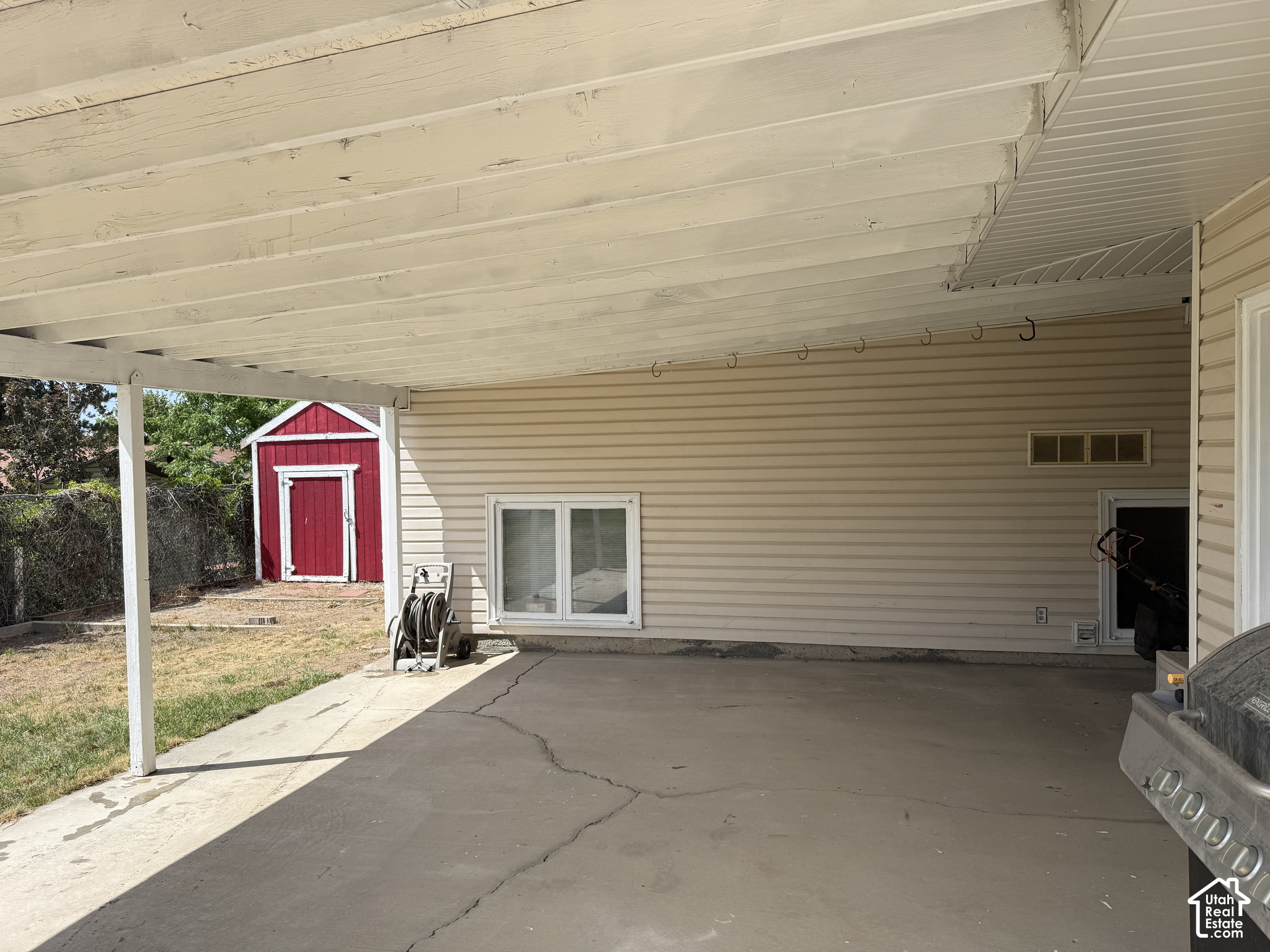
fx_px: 881
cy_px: 476
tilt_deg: -1.1
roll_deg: +0.9
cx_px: 635
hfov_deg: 71.6
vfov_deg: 56.8
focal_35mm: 24
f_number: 1.78
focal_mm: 6.76
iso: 80
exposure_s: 1/2525
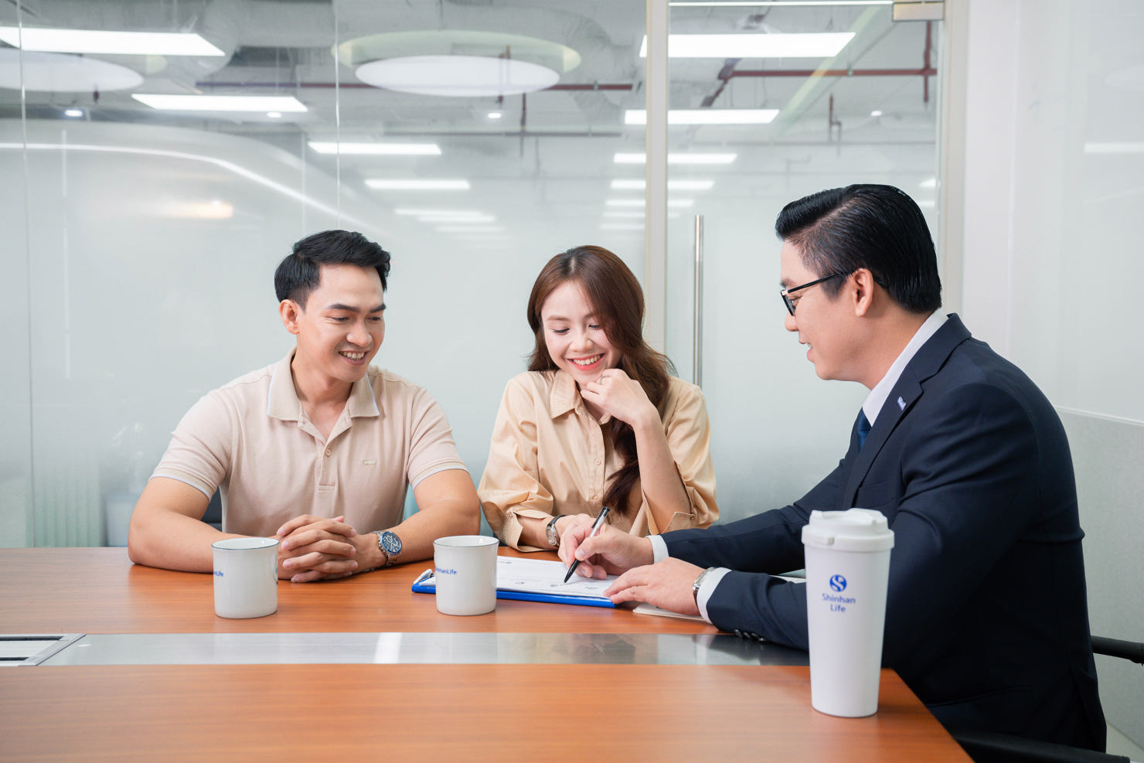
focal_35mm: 39
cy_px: 382
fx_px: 1239
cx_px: 572
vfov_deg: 34.2
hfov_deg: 49.5
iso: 1000
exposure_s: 1/160
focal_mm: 39
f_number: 5
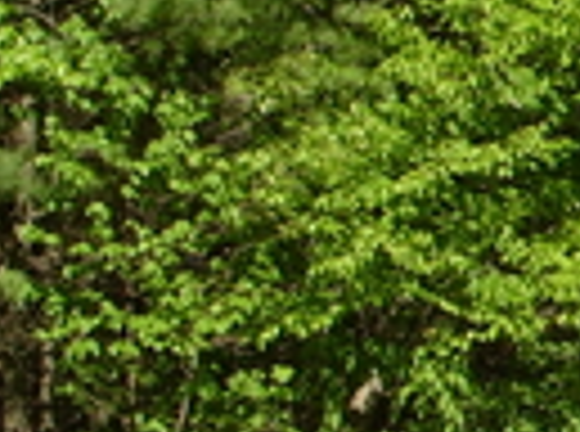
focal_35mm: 199
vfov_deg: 7.4
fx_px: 3325
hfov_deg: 9.2
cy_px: 9
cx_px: 1263
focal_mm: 8.9
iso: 80
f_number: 6.4
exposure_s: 1/350
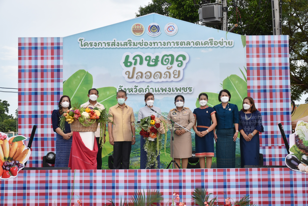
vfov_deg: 26.5
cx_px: 154
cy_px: 103
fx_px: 436
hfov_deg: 38.9
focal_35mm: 51
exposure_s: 1/1000
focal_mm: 34
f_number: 4.2
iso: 400
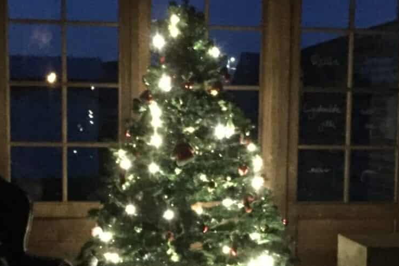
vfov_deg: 16.5
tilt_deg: -7.6
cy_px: 229
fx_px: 908
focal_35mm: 82
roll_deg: -0.8
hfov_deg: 24.8
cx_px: 216
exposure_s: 1/17
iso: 2000
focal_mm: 4.15
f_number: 2.2
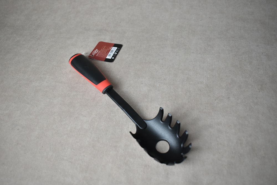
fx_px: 231
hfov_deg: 61.9
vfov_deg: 43.6
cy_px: 92
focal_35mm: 30
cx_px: 138
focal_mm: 20
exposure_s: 1/125
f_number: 3.5
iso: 800
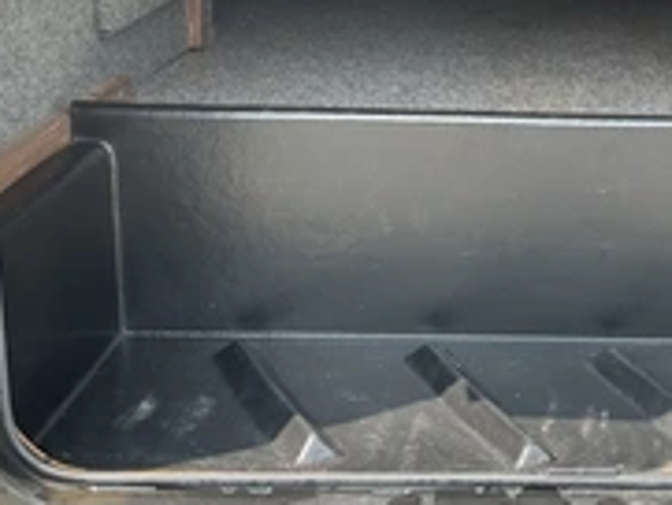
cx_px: 572
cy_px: 97
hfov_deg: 29.3
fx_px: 1243
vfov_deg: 22.6
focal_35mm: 64
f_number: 1.8
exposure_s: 1/172
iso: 25
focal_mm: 3
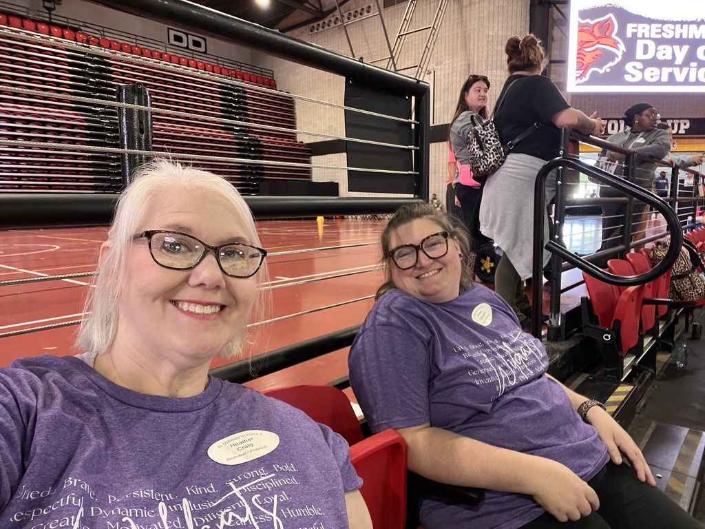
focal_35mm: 23
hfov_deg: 73.9
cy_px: 264
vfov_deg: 58.9
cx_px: 352
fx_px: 468
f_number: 2.2
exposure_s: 1/40
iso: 250
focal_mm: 2.71
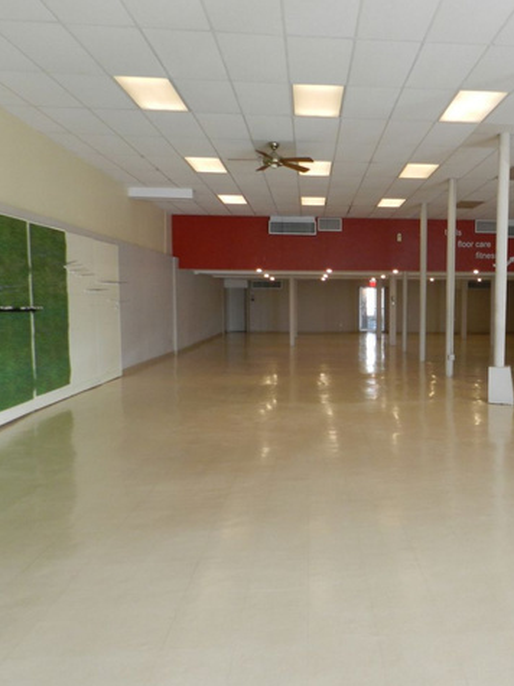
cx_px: 381
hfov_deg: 44.0
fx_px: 614
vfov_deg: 58.4
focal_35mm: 31
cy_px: 344
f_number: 3.4
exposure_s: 1/50
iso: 160
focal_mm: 4
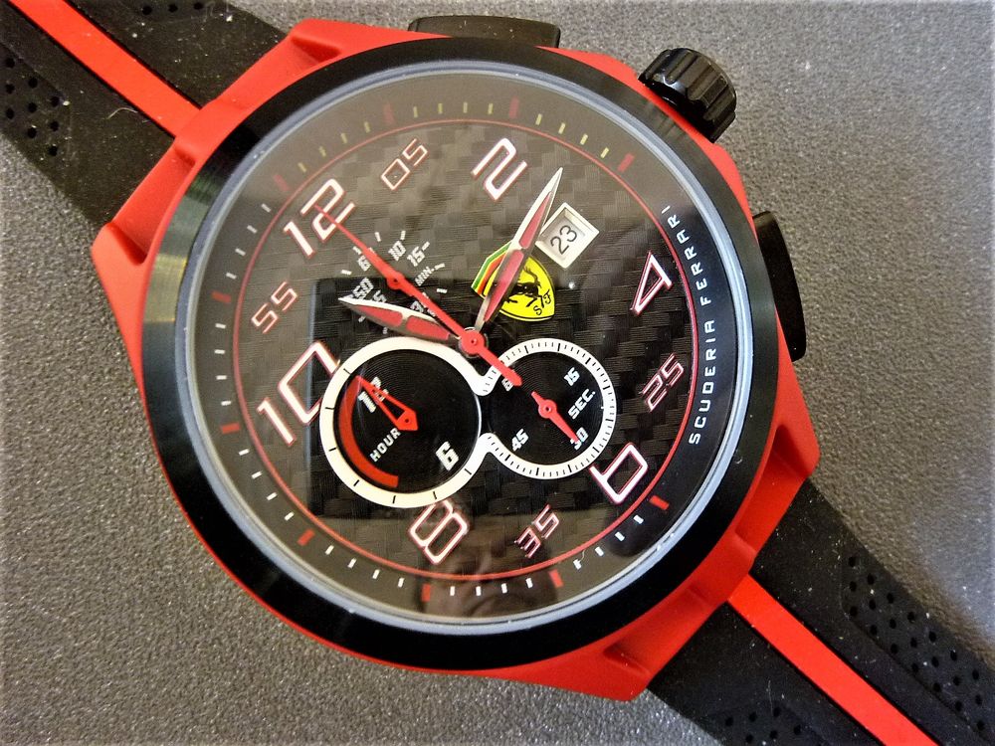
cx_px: 498
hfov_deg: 69.4
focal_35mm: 25
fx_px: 719
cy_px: 373
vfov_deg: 54.9
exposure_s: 1/6
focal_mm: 4.5
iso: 400
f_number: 3.3
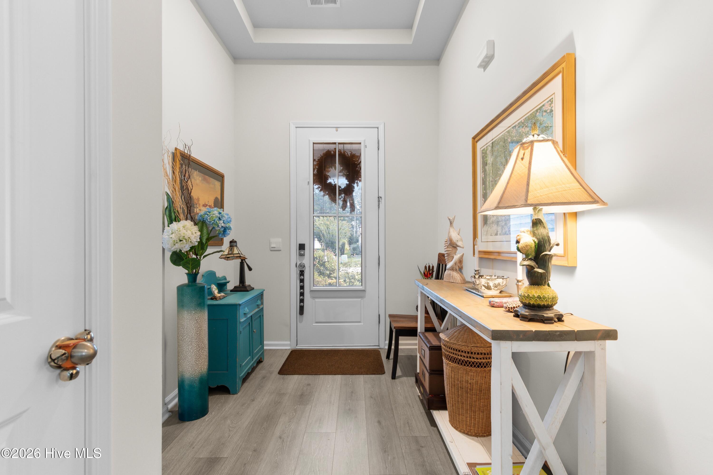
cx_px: 356
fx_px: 297
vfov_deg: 77.3
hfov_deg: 100.4
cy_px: 238
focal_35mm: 15
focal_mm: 10
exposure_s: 1/1.67
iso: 100
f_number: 4.5
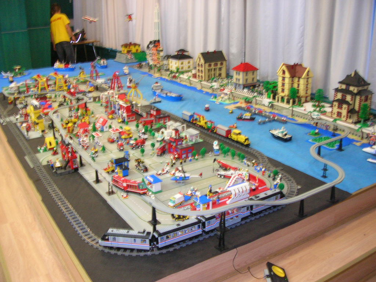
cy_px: 141
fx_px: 380
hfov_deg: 52.6
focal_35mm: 35
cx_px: 188
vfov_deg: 40.7
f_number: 2.8
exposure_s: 1/5.8
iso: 151
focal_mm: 5.8
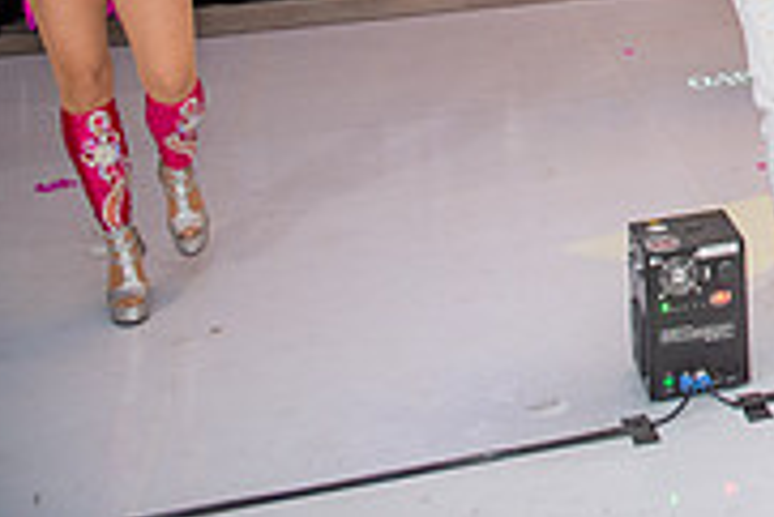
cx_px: 1206
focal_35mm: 77
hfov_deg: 21.4
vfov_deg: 16.0
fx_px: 1657
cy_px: -306
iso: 1000
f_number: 2.8
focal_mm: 24
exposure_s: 1/160
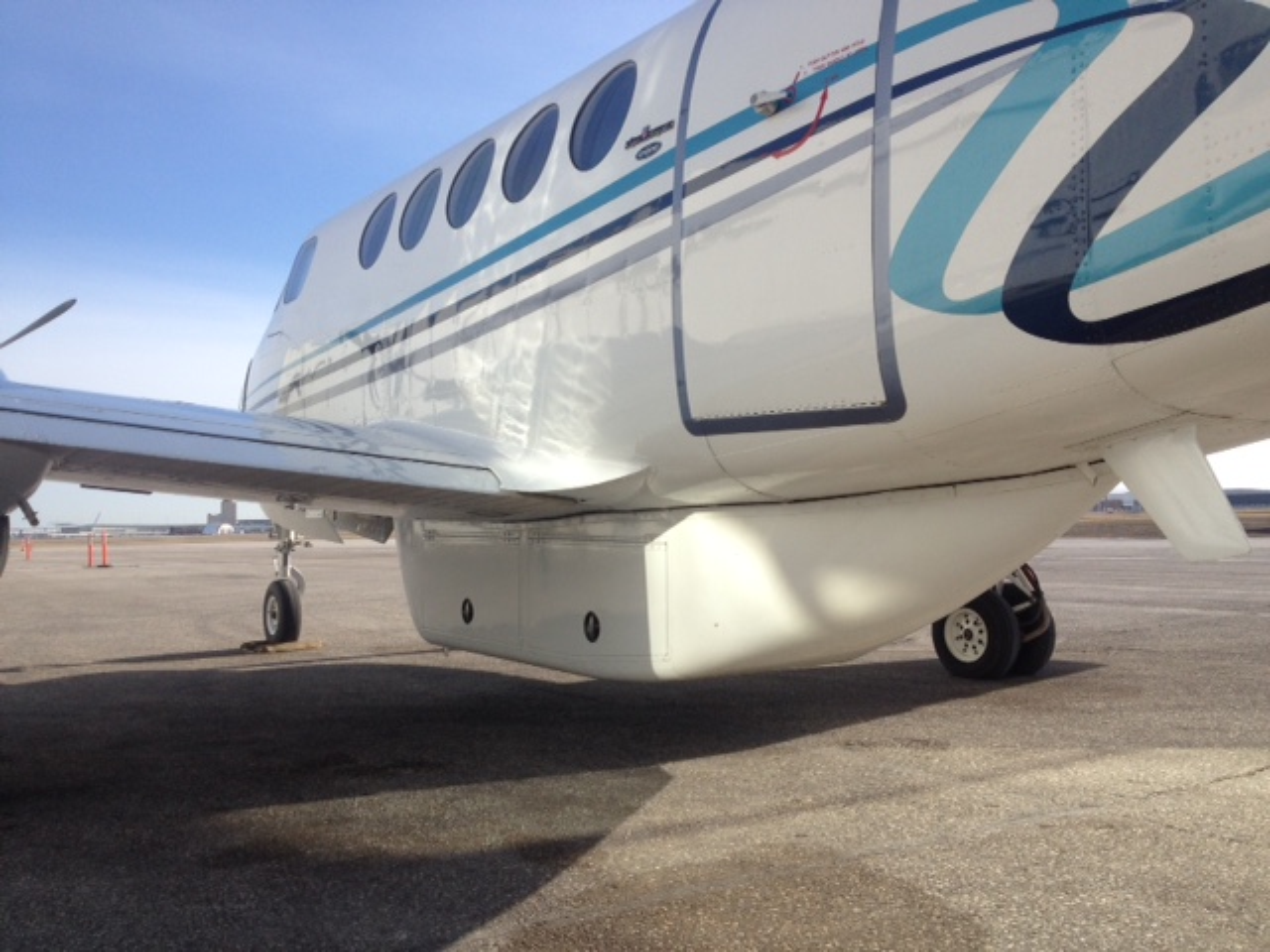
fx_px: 1284
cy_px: 476
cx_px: 635
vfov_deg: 40.7
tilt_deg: +1.6
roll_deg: +0.9
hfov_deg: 52.6
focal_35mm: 35
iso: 50
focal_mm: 4.28
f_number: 2.4
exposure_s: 1/1453
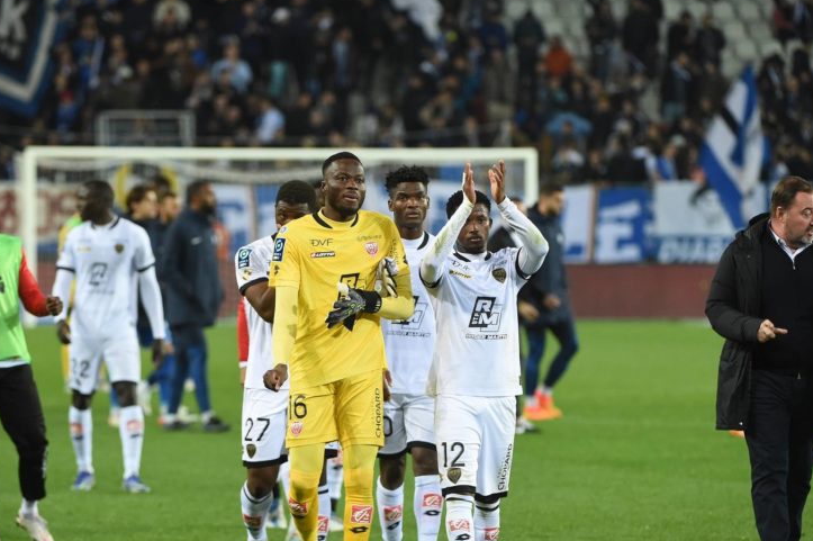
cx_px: 361
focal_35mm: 340
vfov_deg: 4.0
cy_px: 286
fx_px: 7673
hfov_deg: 6.1
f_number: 4
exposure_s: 1/800
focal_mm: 240
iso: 3200
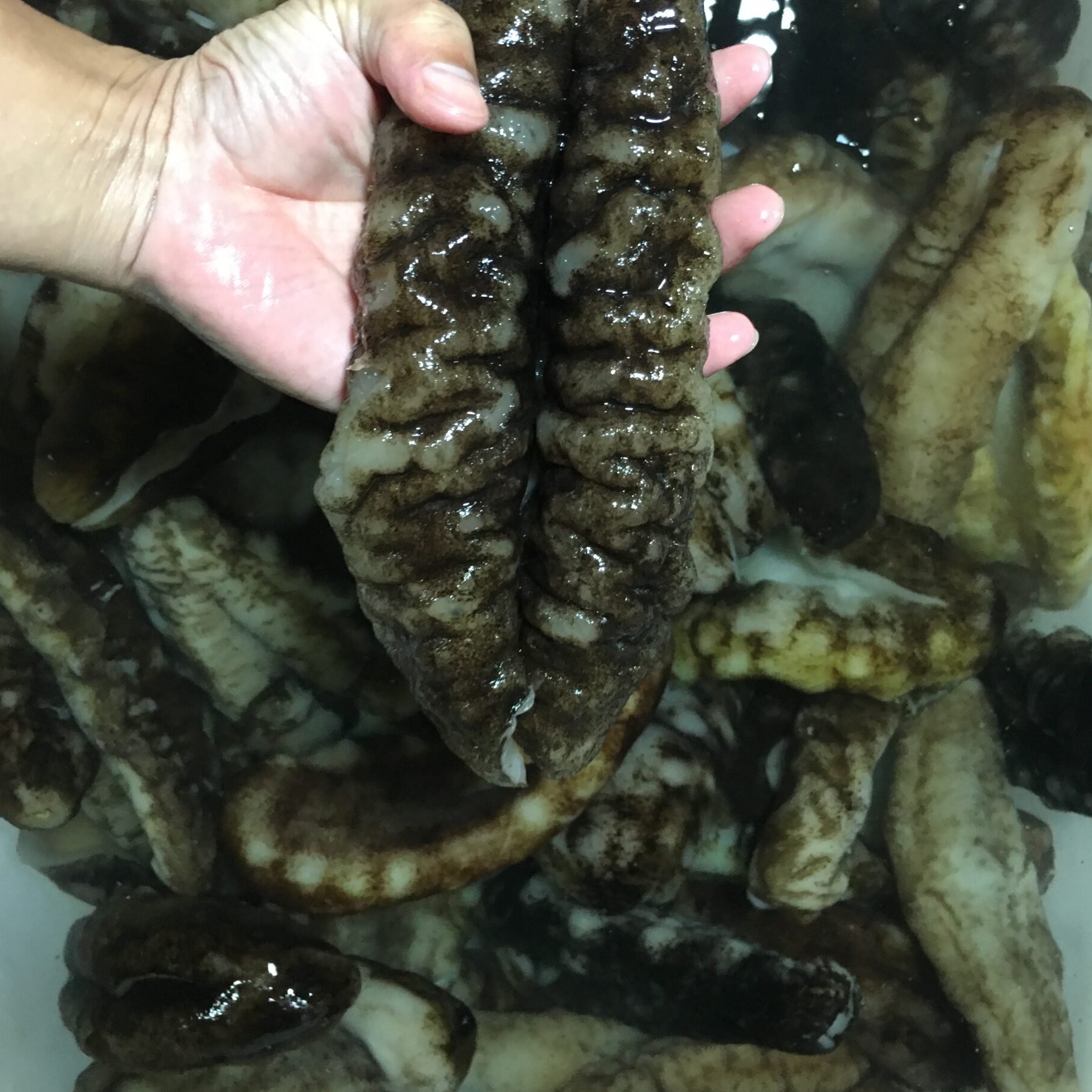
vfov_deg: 45.9
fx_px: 1285
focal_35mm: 36
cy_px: 462
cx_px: 543
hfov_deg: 46.0
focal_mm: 4.15
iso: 100
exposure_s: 1/10
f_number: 2.2
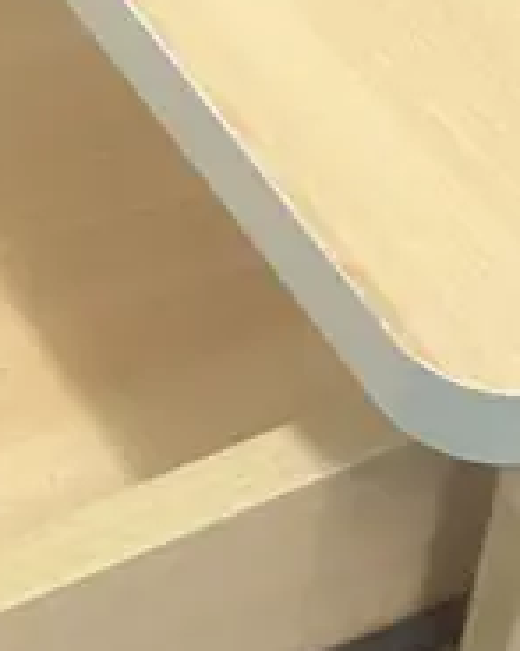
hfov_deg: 9.8
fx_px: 2927
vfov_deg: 12.4
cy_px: -134
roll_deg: +1.9
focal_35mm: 152
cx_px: -258
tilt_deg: -39.2
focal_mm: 3.99
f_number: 1.8
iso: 160
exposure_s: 1/50
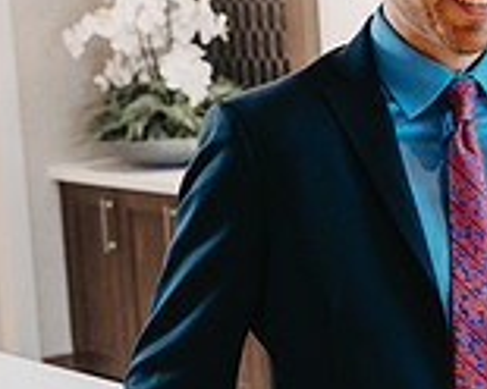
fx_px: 1960
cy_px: 210
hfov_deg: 14.0
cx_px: 465
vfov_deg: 11.3
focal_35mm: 136
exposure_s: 1/125
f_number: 4.5
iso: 1600
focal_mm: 50
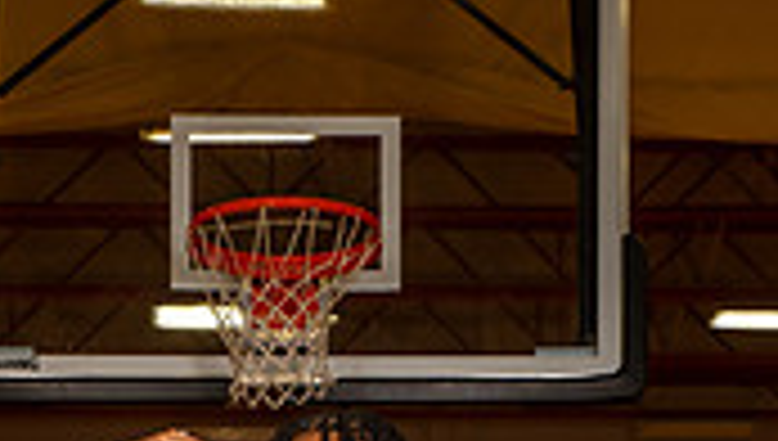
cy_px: 1004
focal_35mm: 125
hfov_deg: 17.1
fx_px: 2583
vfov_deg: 8.9
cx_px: 310
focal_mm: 46
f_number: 7.1
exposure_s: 1/400
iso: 640
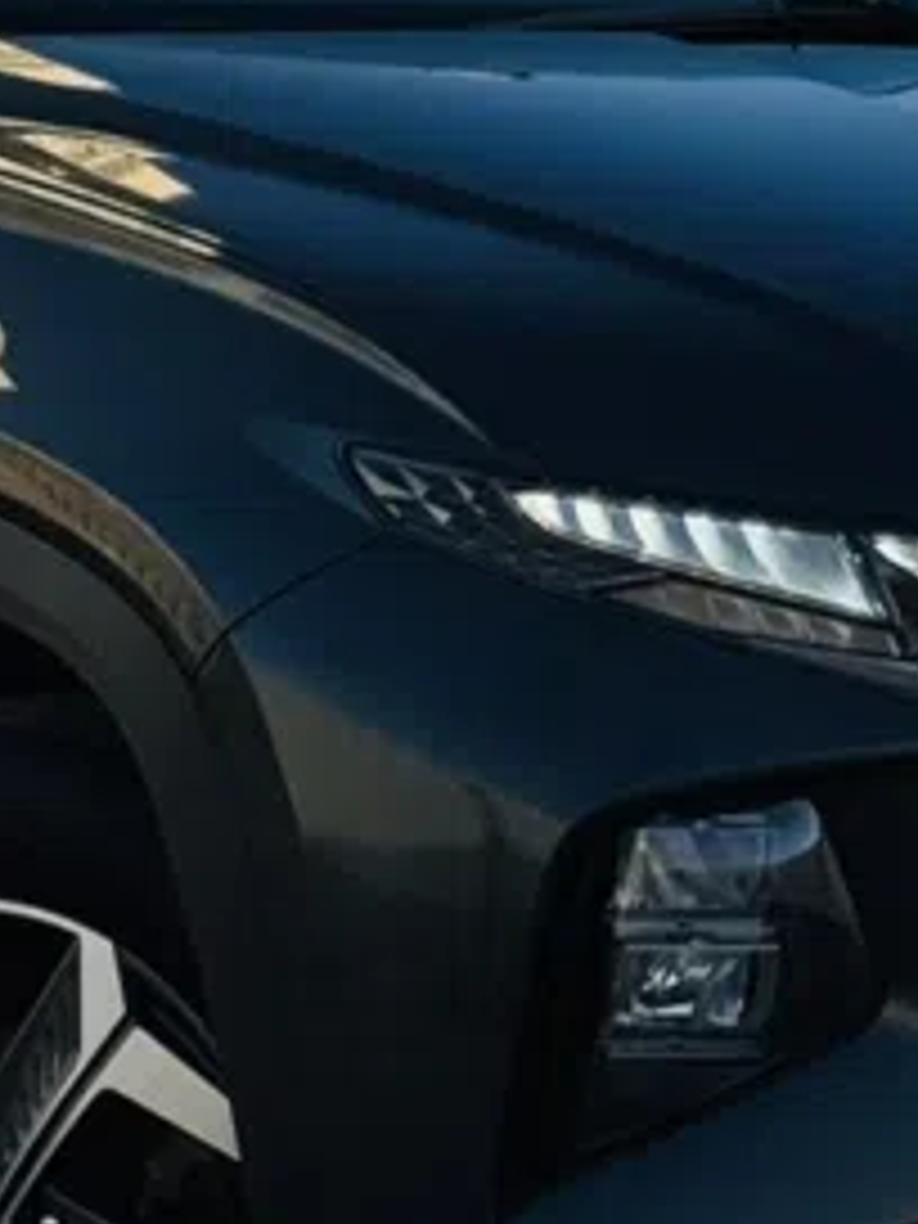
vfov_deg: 7.9
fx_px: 8522
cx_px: 288
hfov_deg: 6.2
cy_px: -1024
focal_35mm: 241
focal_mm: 6.76
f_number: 1.78
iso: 64
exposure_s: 1/4310
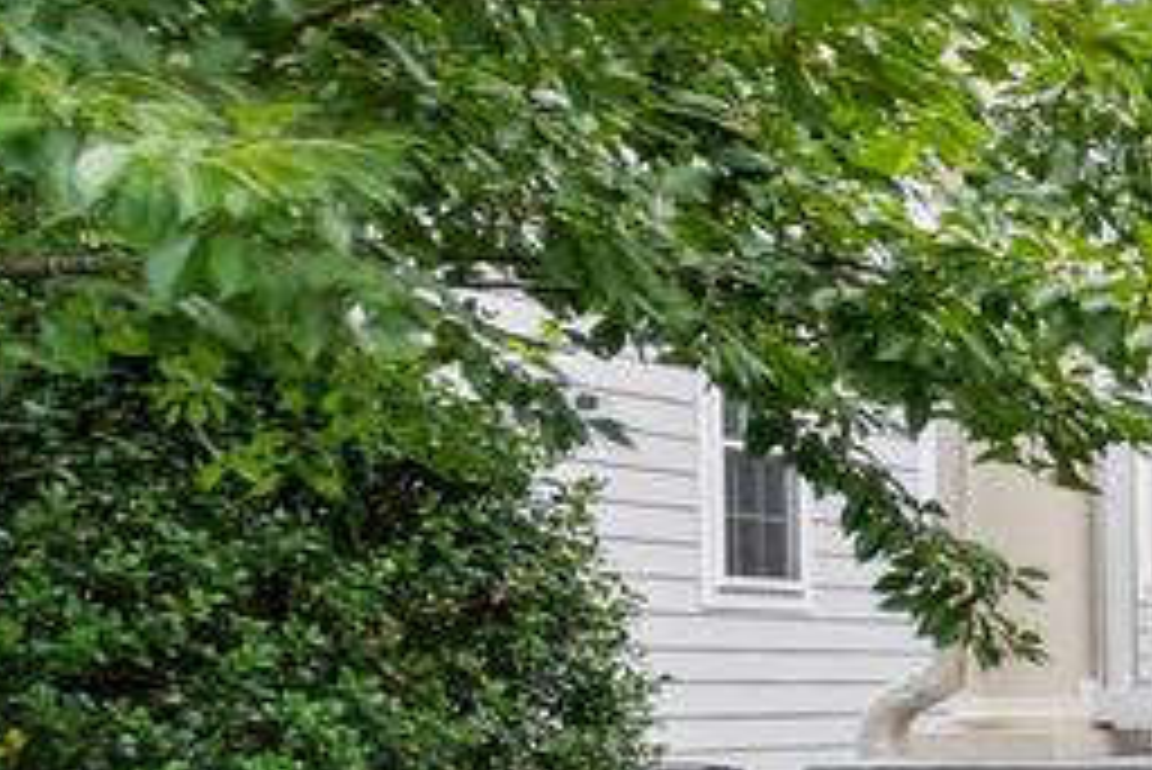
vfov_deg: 15.0
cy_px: 743
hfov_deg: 13.4
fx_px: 2882
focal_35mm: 90
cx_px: 3028
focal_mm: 16
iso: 640
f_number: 8
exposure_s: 1/100
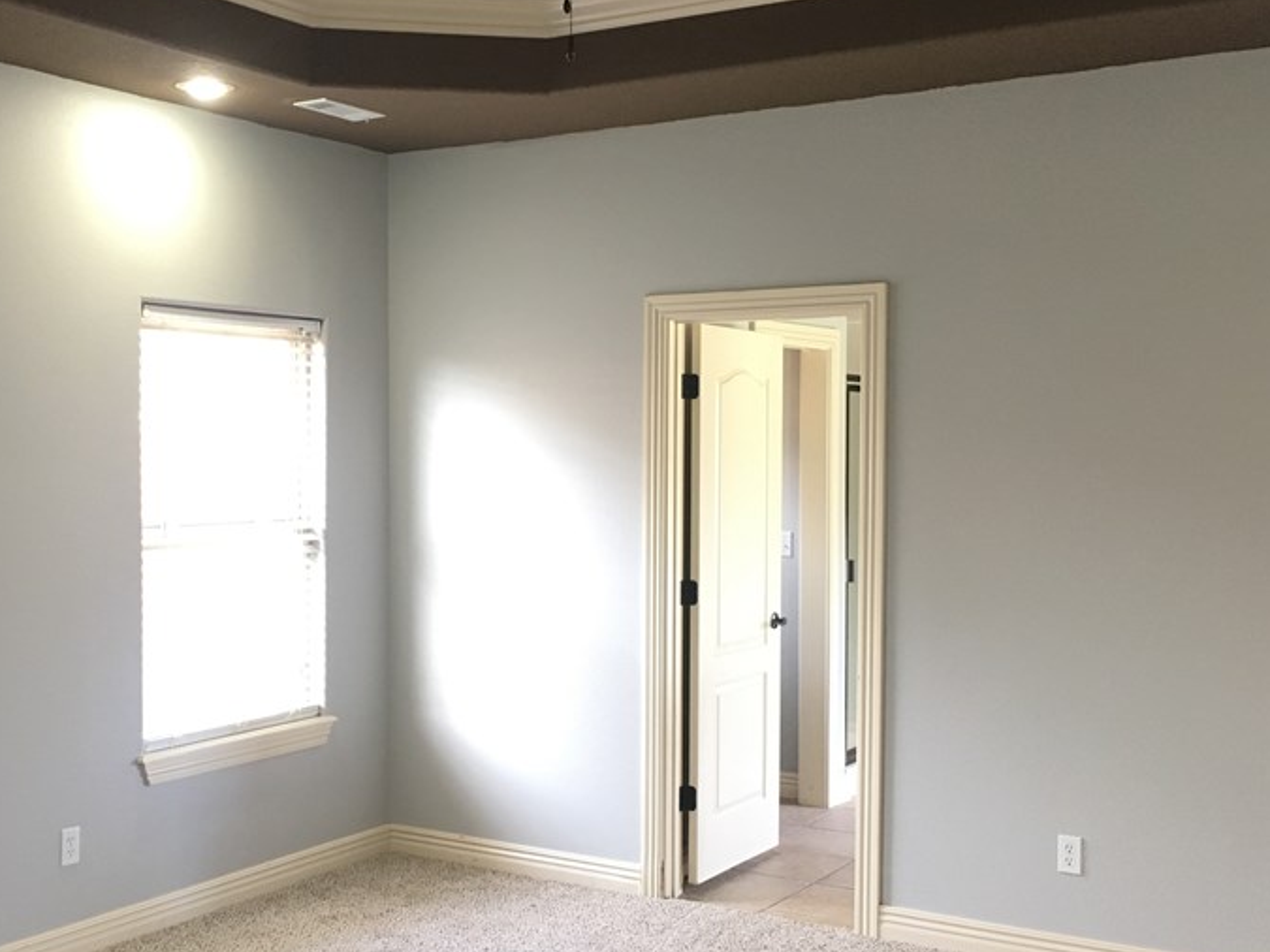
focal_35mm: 44
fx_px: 1614
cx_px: 559
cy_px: 489
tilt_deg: -2.1
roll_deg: +0.8
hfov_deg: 42.9
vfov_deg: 32.9
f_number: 2.2
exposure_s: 1/30
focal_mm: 4.15
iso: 125
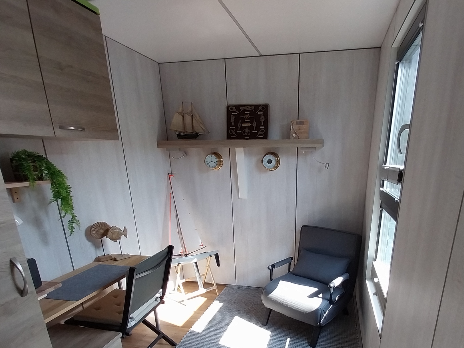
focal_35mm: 20
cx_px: 275
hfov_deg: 80.9
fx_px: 268
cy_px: 254
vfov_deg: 62.8
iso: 100
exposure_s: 1/100
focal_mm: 1.13
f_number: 2.2
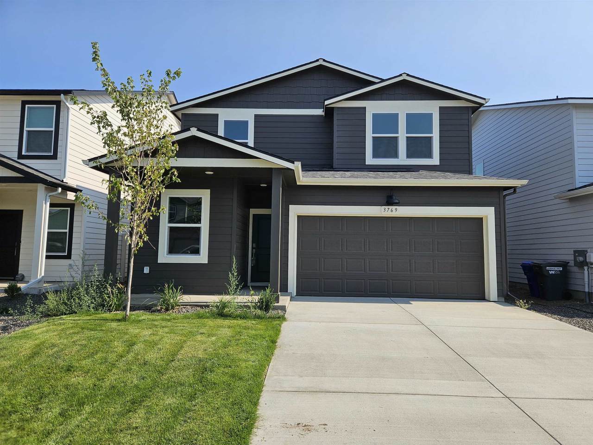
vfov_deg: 58.9
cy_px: 222
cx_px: 296
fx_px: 394
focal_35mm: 23
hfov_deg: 73.9
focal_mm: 5.4
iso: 25
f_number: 1.8
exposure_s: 1/1756
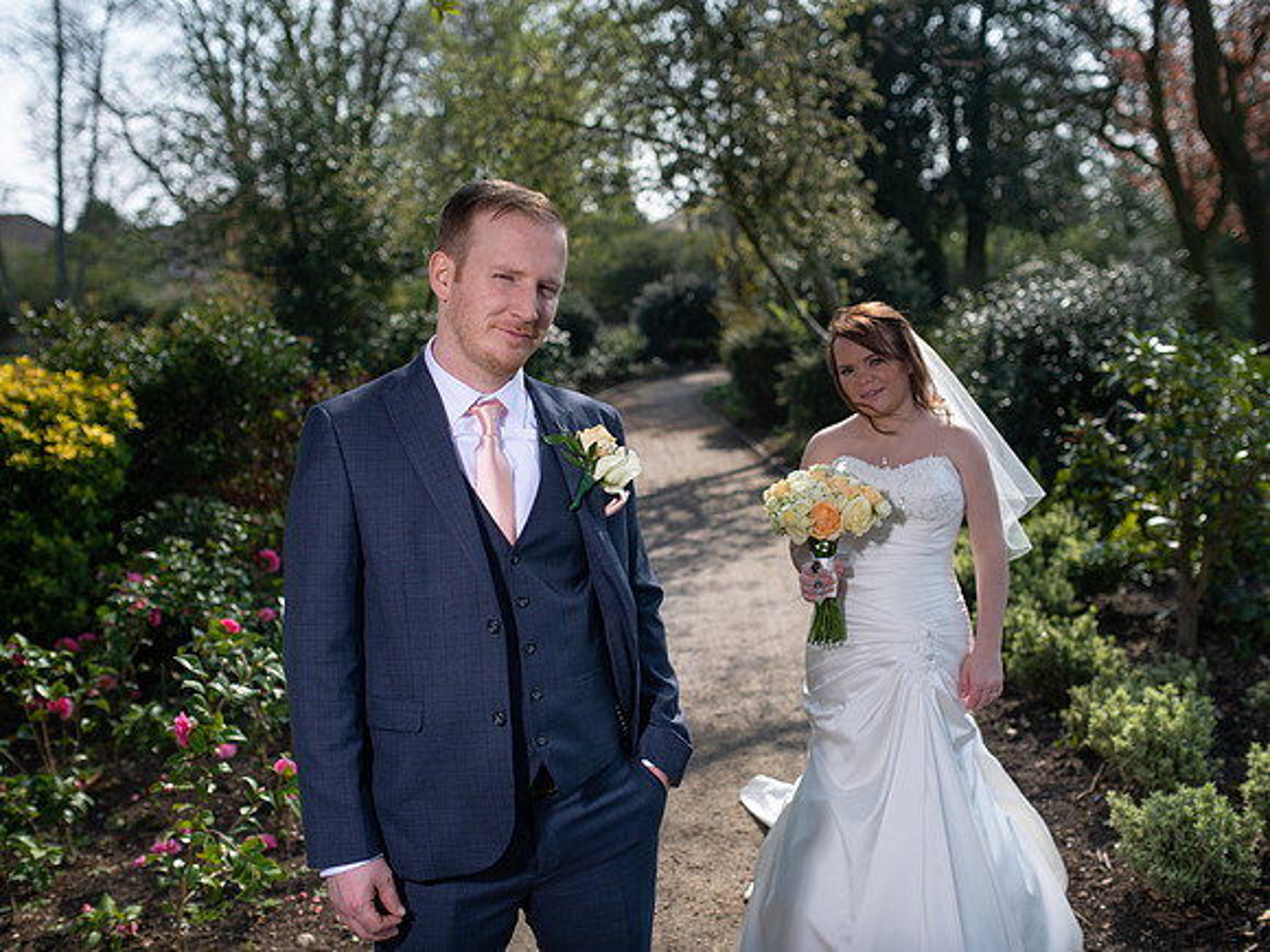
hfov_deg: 49.1
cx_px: 635
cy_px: 476
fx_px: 1390
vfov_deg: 37.8
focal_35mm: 38
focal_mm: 35
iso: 100
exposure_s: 1/2000
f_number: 2.8
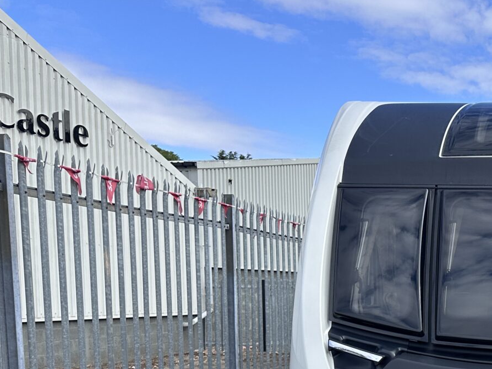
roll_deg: +0.3
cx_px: 542
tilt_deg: -3.4
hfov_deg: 31.1
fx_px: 782
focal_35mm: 55
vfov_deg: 25.5
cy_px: 350
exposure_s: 1/2660
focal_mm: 6.86
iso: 80
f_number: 1.78
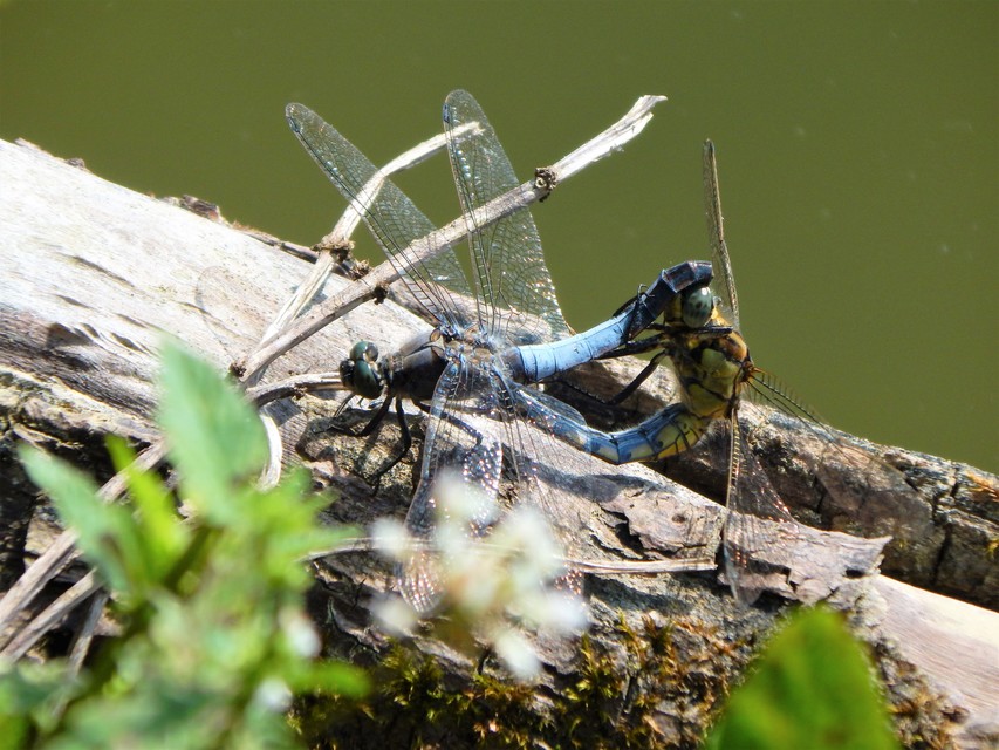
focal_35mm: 596
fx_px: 17203
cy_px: 375
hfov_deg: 3.3
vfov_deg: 2.5
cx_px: 500
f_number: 5.8
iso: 125
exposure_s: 1/400
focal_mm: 107.1
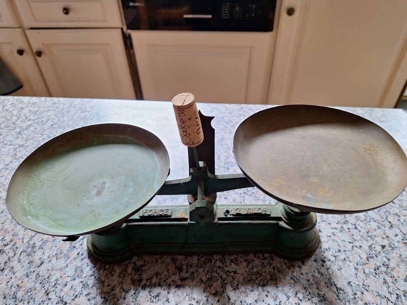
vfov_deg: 58.9
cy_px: 152
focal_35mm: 23
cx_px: 204
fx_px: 270
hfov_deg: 73.9
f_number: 1.8
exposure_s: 1/50
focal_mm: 5.54
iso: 100
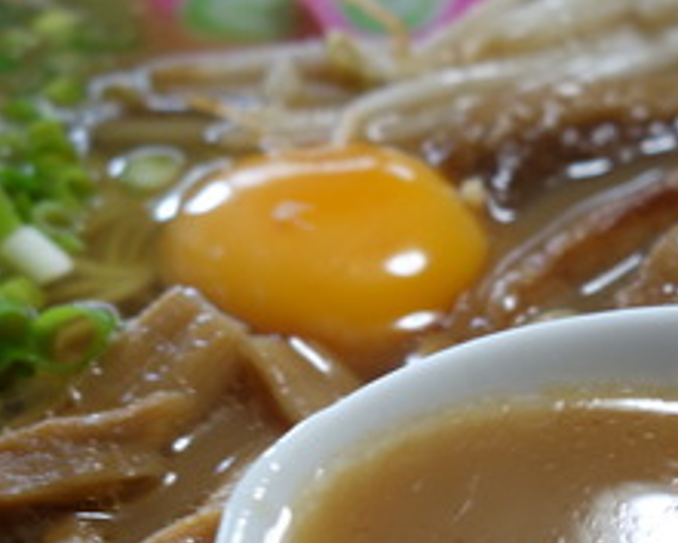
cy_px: 443
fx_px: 1044
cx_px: 374
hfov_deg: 35.9
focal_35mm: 52
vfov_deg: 28.5
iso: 160
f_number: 2.5
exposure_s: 1/40
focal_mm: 10.4
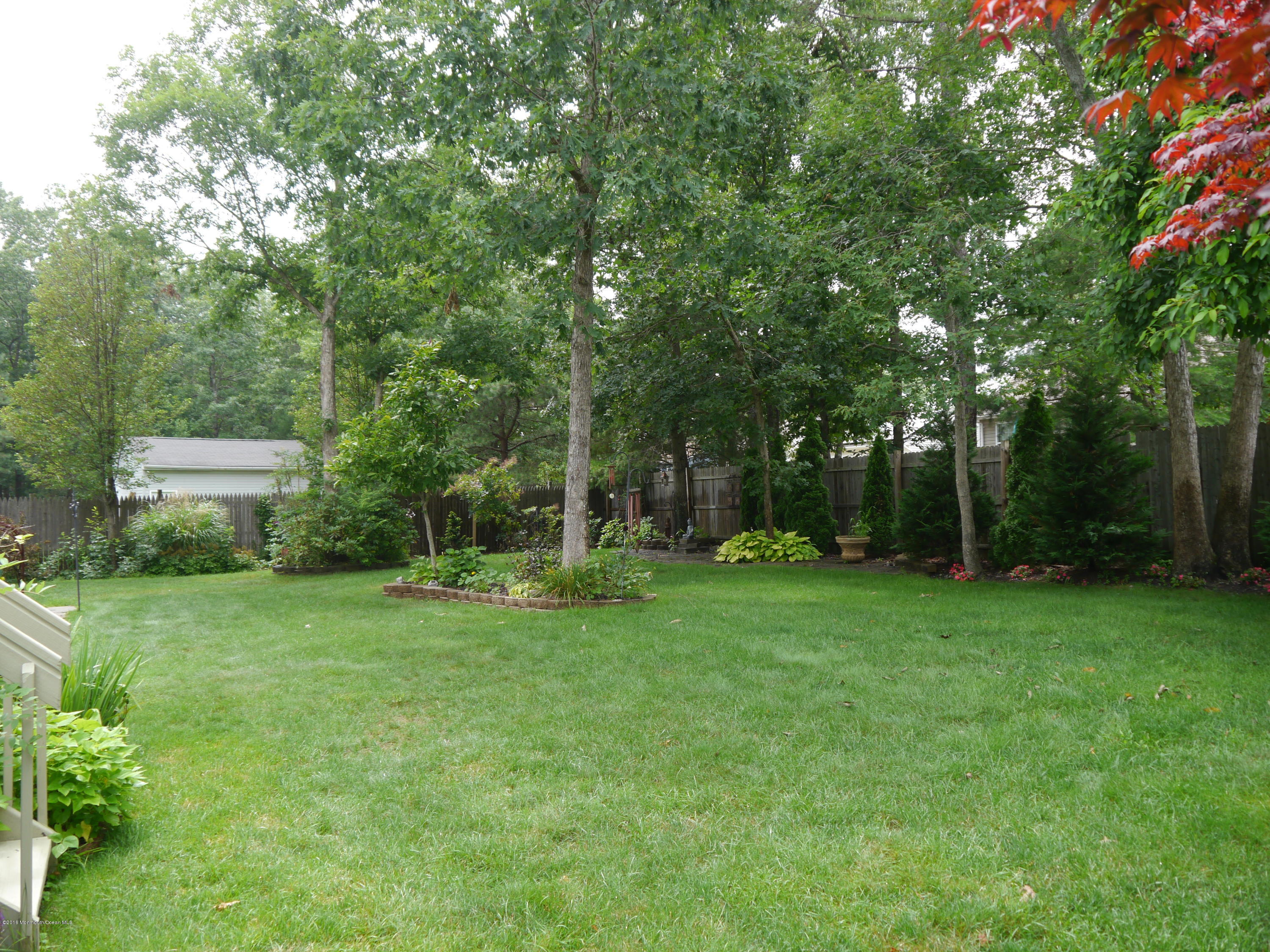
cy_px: 476
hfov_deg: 63.4
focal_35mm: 28
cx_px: 635
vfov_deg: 49.7
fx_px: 1027
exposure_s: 1/200
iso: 160
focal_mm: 14
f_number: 4.5
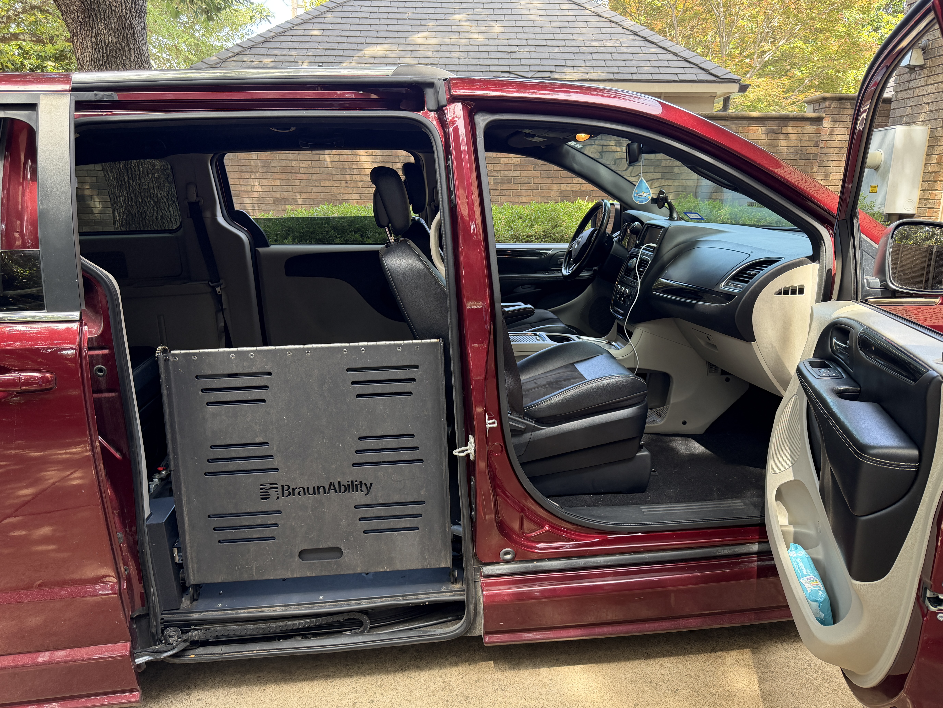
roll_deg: -0.4
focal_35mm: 25
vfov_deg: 54.9
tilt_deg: -14.3
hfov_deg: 69.4
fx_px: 681
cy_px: 356
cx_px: 468
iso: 200
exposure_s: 1/121
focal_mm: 6.76
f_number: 1.78
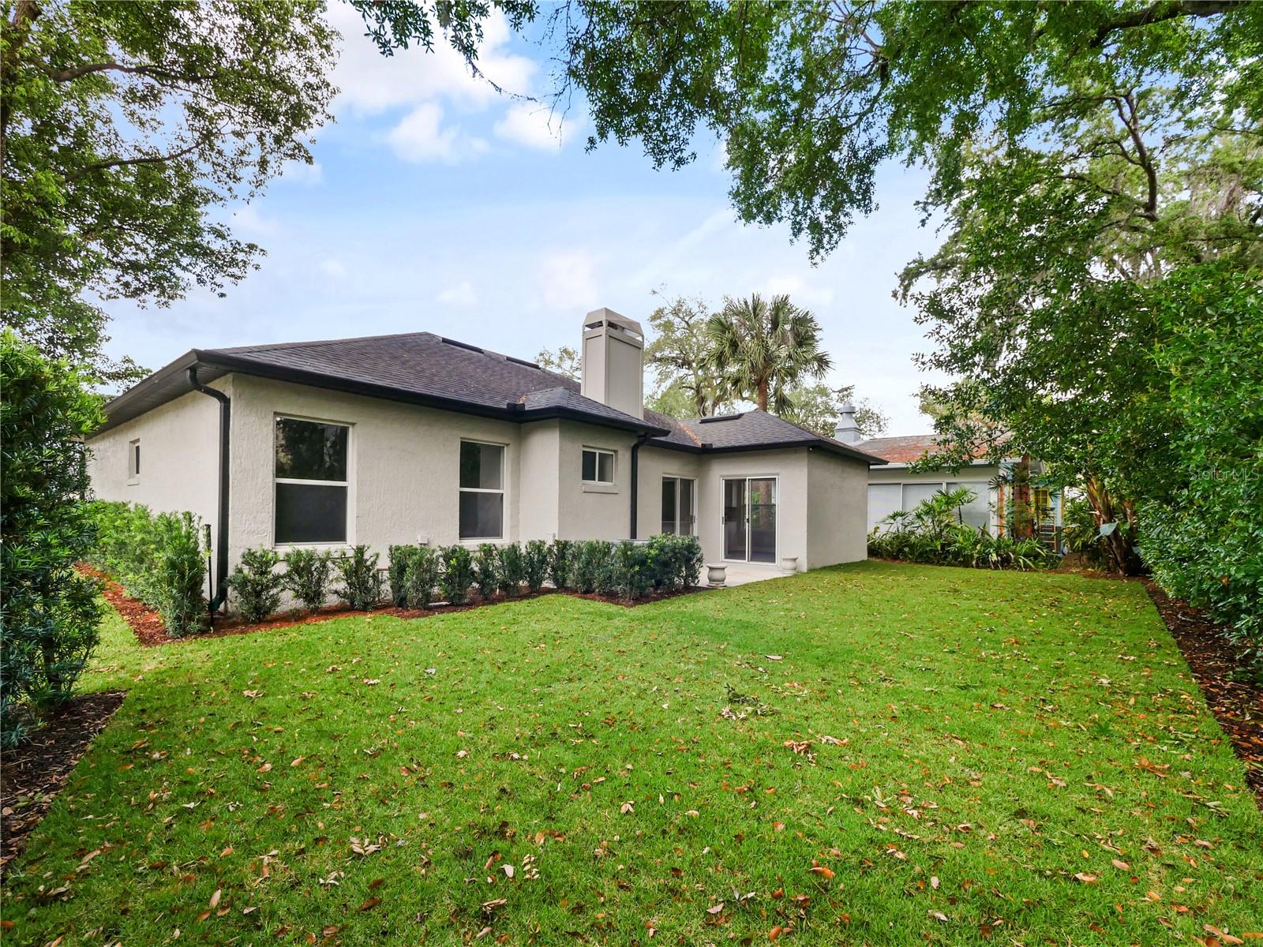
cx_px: 632
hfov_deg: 102.1
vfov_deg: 85.7
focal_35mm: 14
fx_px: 511
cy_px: 474
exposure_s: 1/250
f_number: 5.6
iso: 200
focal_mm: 7
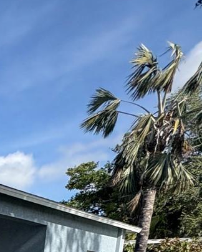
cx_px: -187
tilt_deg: -8.8
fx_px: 404
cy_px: 345
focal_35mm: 54
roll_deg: -0.4
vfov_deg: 27.6
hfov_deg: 19.1
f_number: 2.2
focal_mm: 2.22
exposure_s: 1/1637
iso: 50
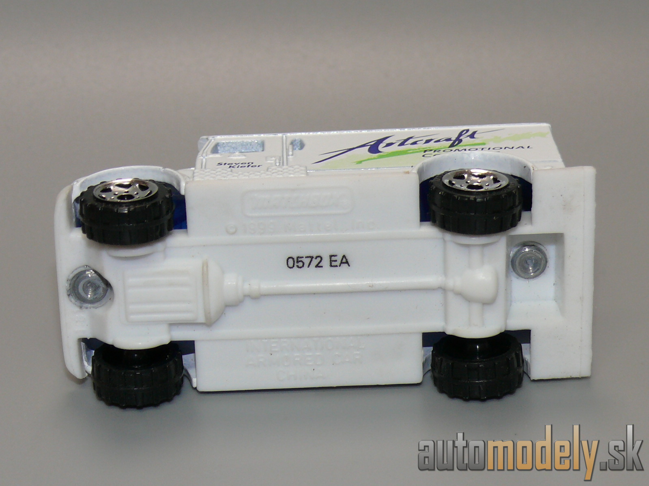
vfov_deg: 12.7
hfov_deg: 16.8
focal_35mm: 117
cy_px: 243
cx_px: 324
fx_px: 2194
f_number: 4
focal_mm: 14.4
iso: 100
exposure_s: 1/30
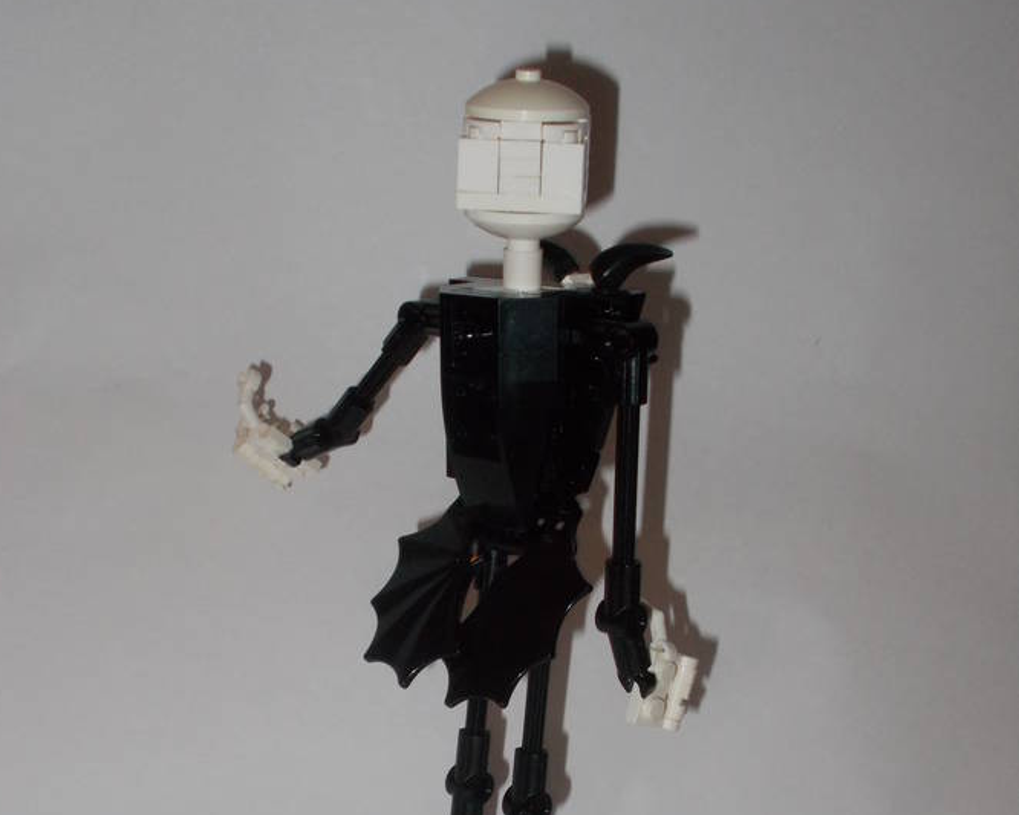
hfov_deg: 32.5
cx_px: 506
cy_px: 595
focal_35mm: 58
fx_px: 1749
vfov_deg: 26.0
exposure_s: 1/30
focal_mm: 7.9
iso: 200
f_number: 4.2
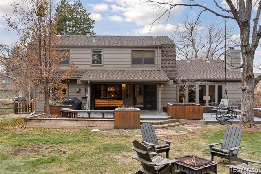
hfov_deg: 55.8
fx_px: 246
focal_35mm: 34
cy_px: 87
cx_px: 130
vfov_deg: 38.8
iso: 400
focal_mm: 34
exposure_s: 1/100
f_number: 9
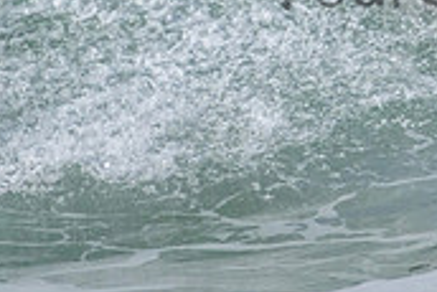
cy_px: -206
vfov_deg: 0.4
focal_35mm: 3720
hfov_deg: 0.6
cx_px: 567
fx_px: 45194
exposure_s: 1/2000
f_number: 11
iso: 1000
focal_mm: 800
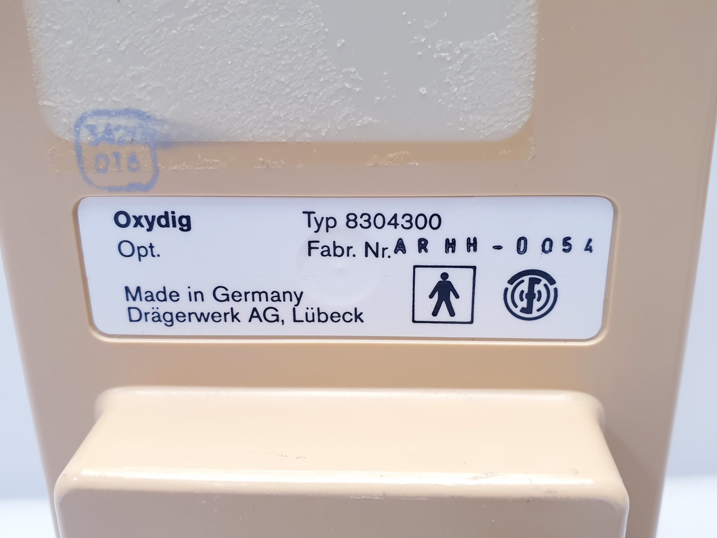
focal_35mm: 26
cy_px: 269
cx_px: 358
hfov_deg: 67.3
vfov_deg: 53.1
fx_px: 539
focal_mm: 4.3
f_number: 2.4
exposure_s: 1/50
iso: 80
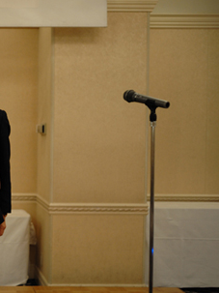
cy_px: 161
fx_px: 599
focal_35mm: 71
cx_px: -79
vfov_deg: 27.4
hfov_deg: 18.9
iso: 900
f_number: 2.8
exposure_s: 1/100
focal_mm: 35
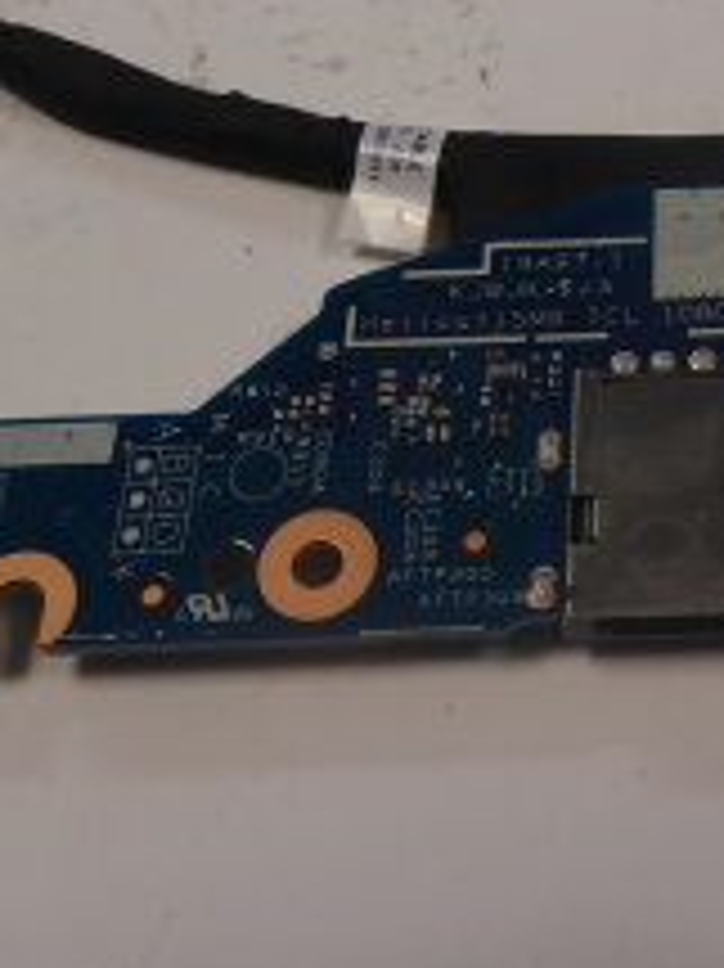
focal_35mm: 81
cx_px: 773
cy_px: -14
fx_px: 2261
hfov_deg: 17.6
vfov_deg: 23.1
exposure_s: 1/60
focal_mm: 5
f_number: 3.5
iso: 160
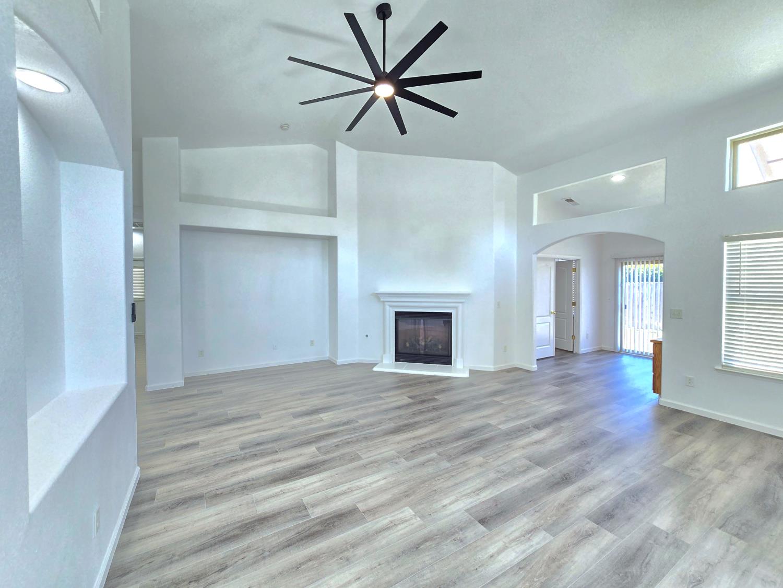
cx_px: 392
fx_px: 294
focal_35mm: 13
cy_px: 294
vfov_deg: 89.9
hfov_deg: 106.2
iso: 64
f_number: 2.2
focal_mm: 2.2
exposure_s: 1/60.2
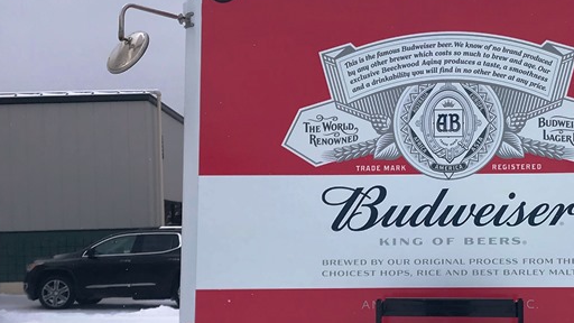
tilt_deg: +1.6
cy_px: 237
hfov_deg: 33.7
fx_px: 928
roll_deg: +1.8
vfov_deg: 19.6
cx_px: 430
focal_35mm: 61
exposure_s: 1/1880
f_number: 1.8
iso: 20
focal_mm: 3.99
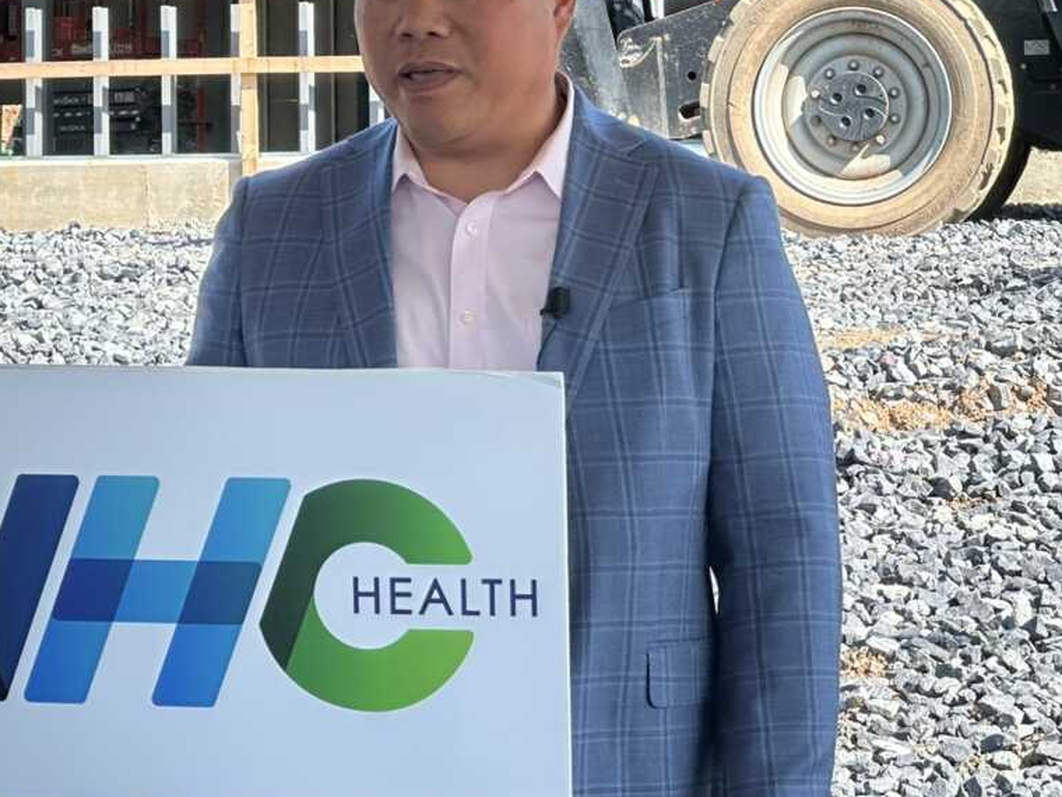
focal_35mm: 162
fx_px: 4970
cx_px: 354
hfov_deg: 12.2
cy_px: 240
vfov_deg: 9.2
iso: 32
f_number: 2.8
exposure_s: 1/223
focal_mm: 9
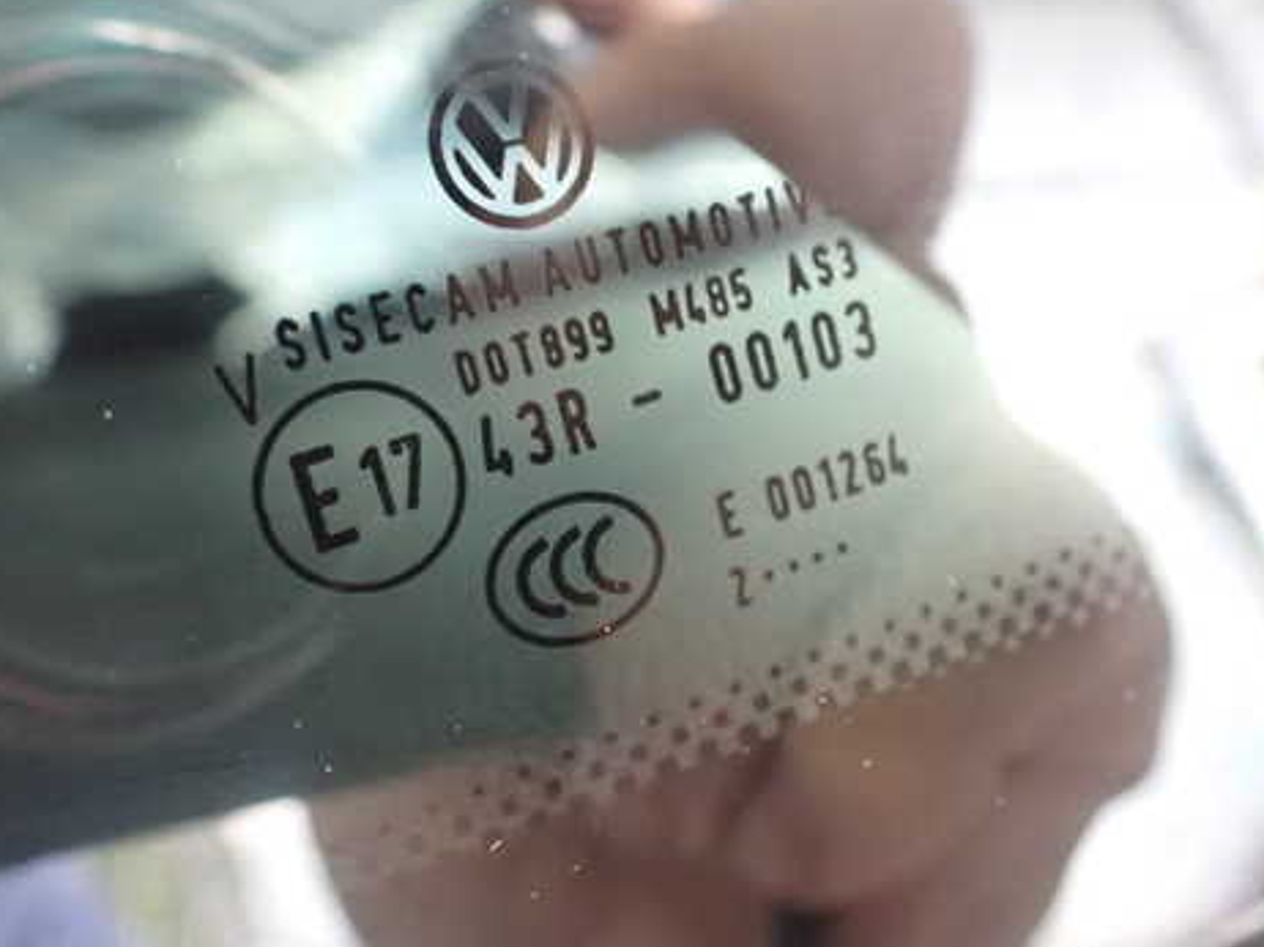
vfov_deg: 36.7
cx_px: 673
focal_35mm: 39
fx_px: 1423
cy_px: 402
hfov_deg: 47.9
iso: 1600
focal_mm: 5.4
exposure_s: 1/30
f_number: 2.3
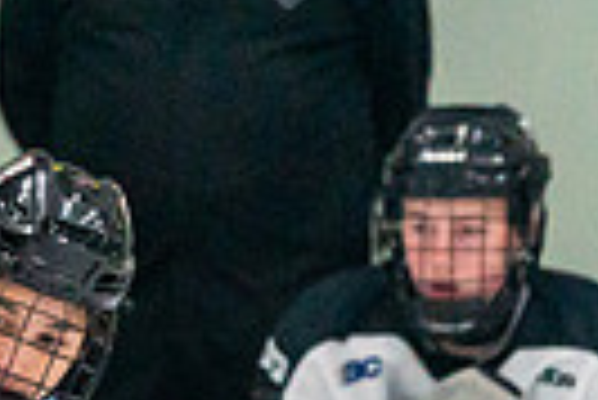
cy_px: 938
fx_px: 19805
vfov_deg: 1.2
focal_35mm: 1191
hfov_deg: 1.7
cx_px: -516
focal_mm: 200
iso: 3200
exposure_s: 1/1250
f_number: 2.8
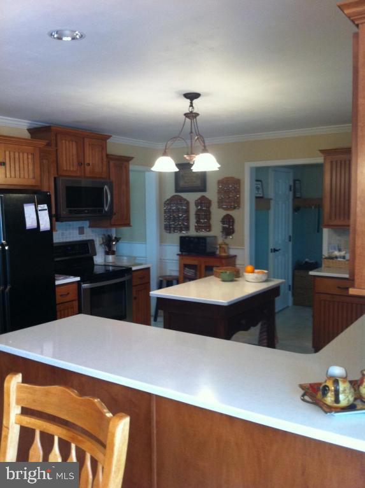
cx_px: 182
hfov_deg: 40.6
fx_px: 493
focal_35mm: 35
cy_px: 244
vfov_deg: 52.7
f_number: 2.8
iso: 125
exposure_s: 1/17
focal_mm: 3.85
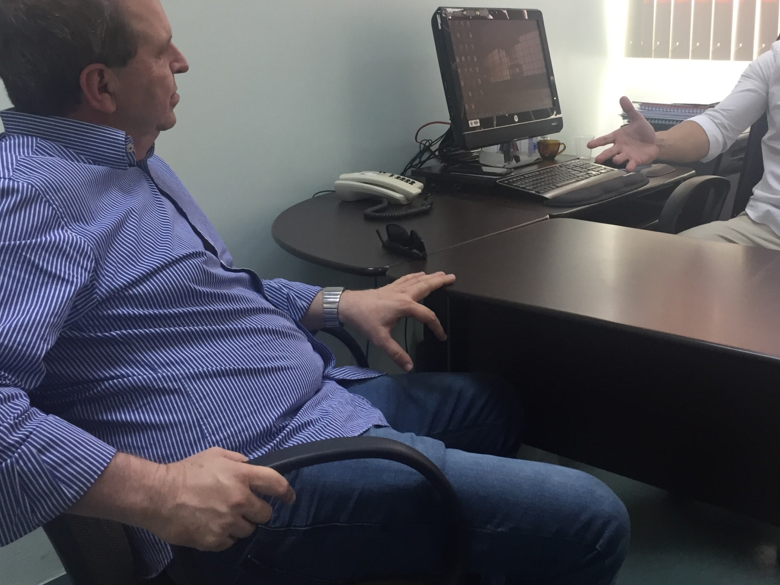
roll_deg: -1.1
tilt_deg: -13.3
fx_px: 901
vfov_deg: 35.7
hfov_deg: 46.4
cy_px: 212
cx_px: 482
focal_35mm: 40
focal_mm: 4.15
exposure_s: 1/30
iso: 32
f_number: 2.2
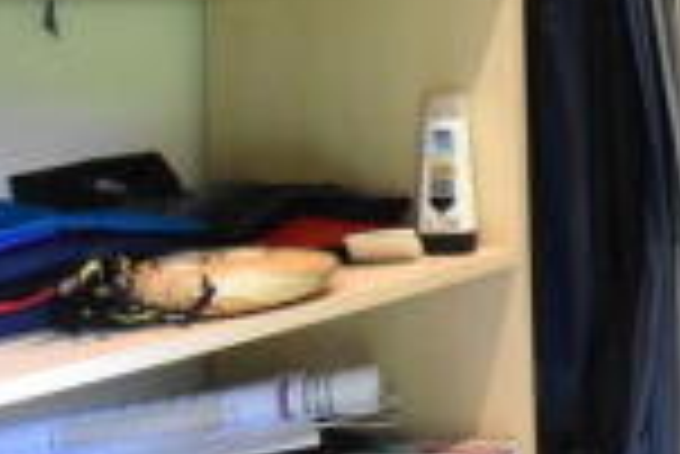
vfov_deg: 20.4
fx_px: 1229
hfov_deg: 25.9
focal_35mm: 65
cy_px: 11
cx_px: 914
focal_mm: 10
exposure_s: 1/15
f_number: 11
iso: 4500
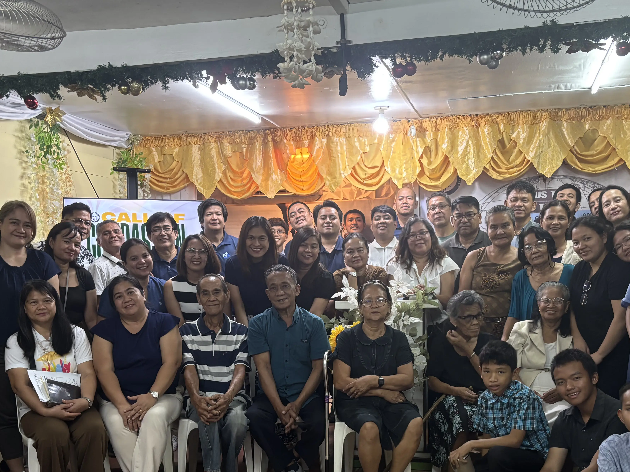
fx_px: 764
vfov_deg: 33.5
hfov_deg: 44.8
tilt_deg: -7.2
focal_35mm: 42
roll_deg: +1.6
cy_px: 363
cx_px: 334
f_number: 1.6
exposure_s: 1/60
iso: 320
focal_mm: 5.96
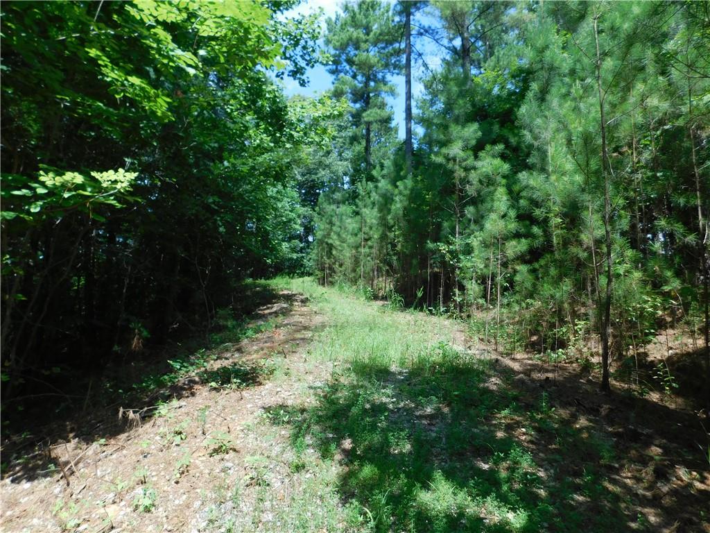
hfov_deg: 73.9
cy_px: 266
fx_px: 472
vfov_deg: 58.9
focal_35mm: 23
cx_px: 355
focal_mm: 4
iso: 125
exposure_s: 1/640
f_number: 3
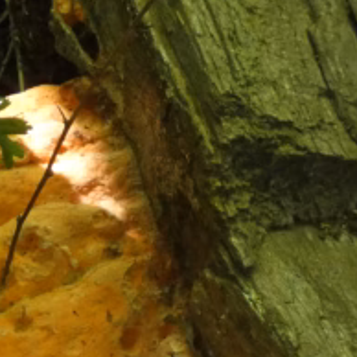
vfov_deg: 15.0
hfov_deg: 15.2
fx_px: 1307
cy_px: 443
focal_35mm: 112
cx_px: -35
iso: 400
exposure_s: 1/80
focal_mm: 5.8
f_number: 3.4
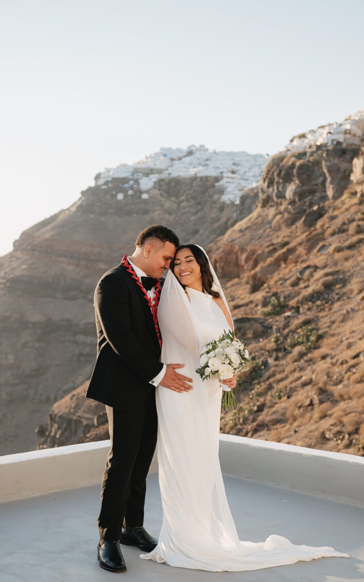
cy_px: 288
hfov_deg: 21.6
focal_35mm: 60
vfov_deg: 34.0
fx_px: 952
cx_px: 189
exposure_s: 1/400
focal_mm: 58
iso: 100
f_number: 4
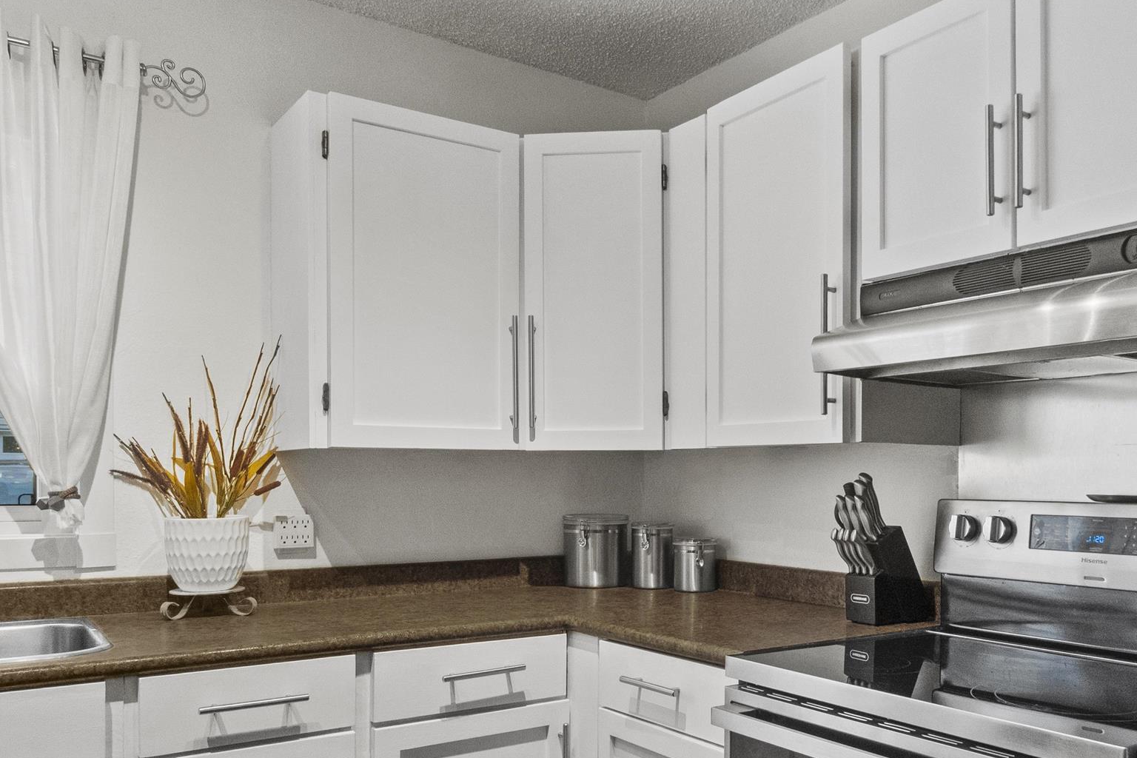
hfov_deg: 60.8
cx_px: 734
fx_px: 947
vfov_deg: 43.2
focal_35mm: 30
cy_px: 478
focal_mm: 10
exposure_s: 1/10
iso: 800
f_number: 9
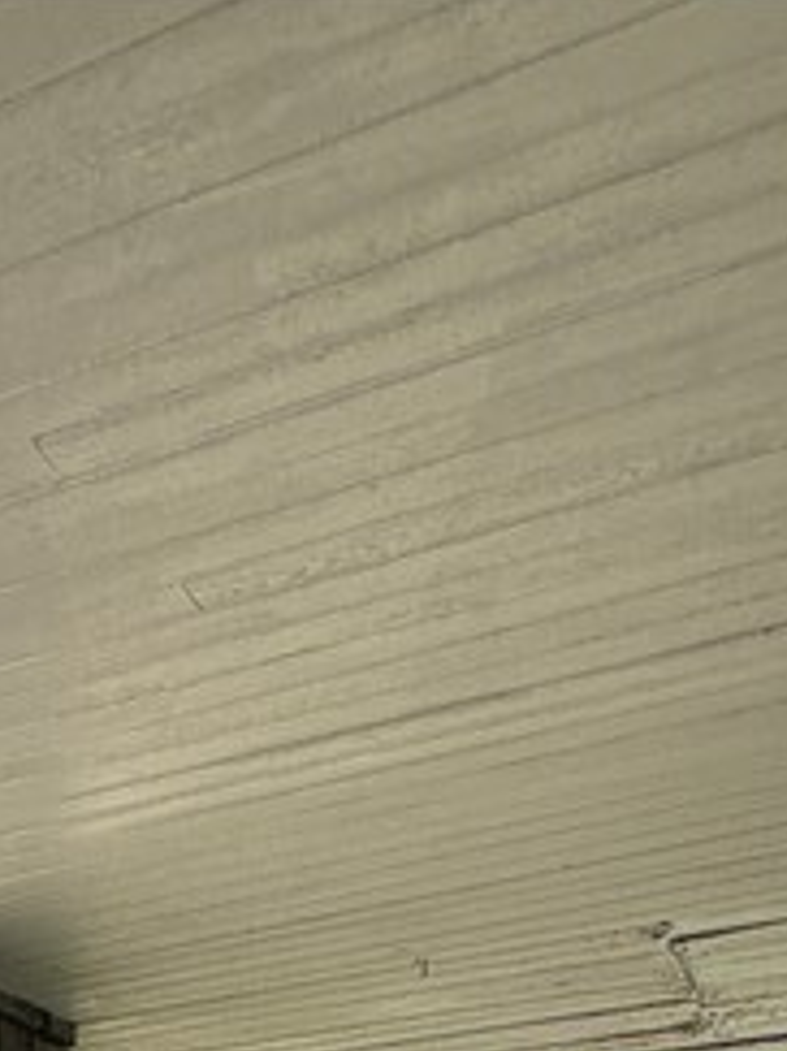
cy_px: 2201
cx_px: 61
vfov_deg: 18.2
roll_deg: +2.1
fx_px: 1790
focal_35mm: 59
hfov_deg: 24.0
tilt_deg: -19.8
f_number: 2.2
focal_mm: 2.22
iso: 40
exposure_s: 1/174
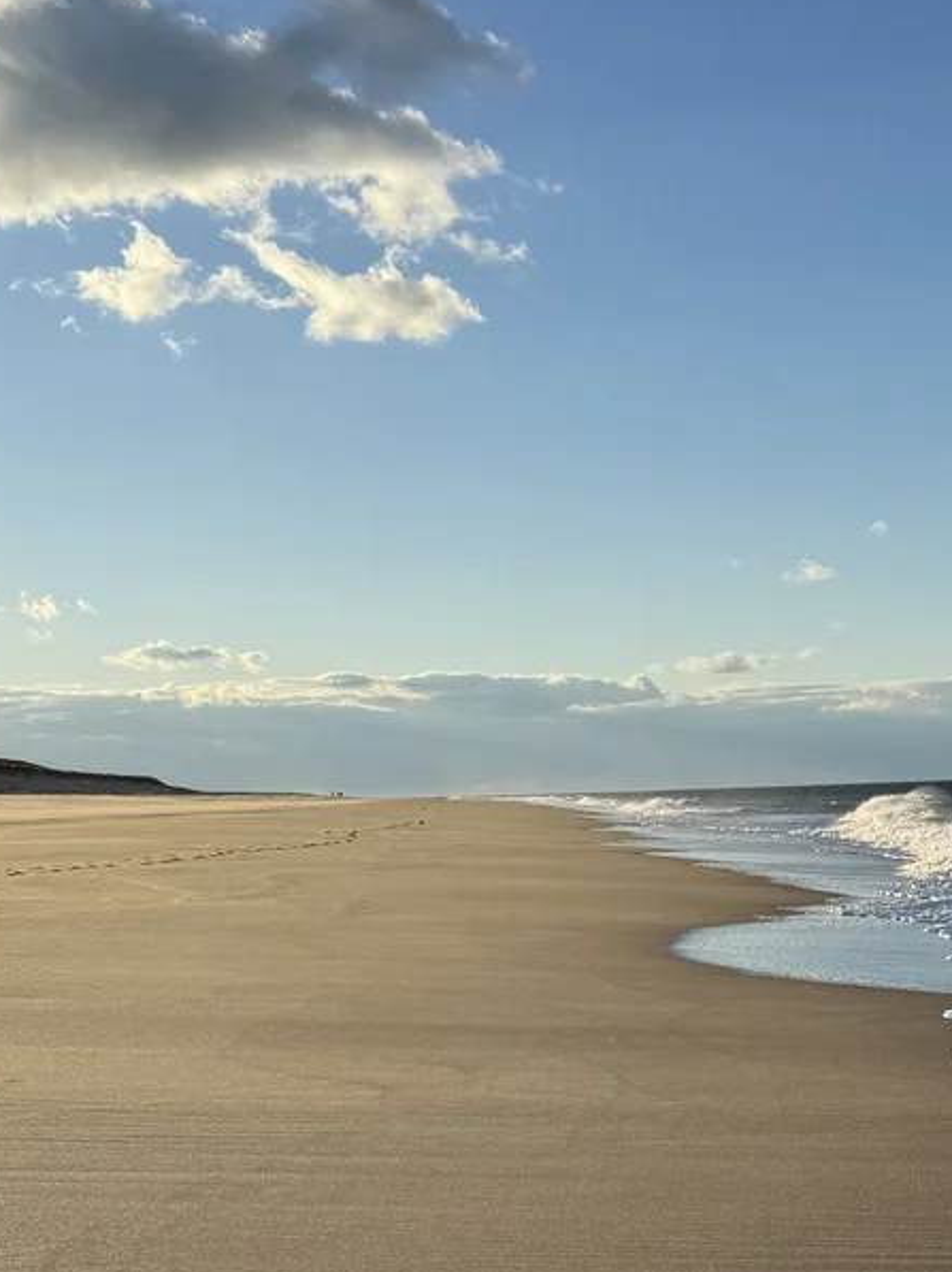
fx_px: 2166
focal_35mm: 59
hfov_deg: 24.6
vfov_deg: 31.5
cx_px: 699
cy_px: 1094
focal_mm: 6.76
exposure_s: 1/5319
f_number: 1.78
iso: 80
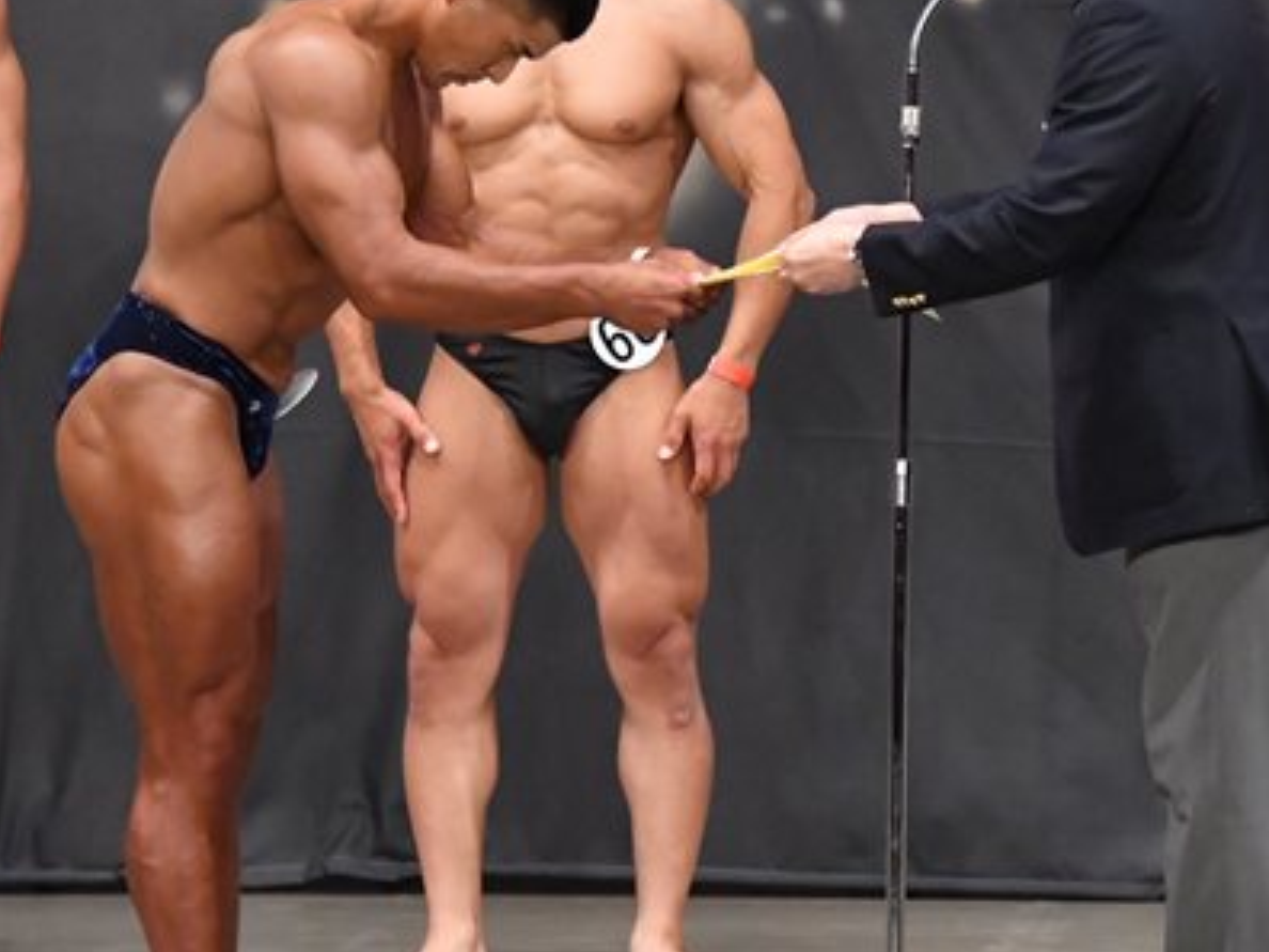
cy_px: 452
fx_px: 13931
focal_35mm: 380
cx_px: 796
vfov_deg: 3.9
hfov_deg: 5.2
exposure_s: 1/400
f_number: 5.6
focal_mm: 135
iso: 6400
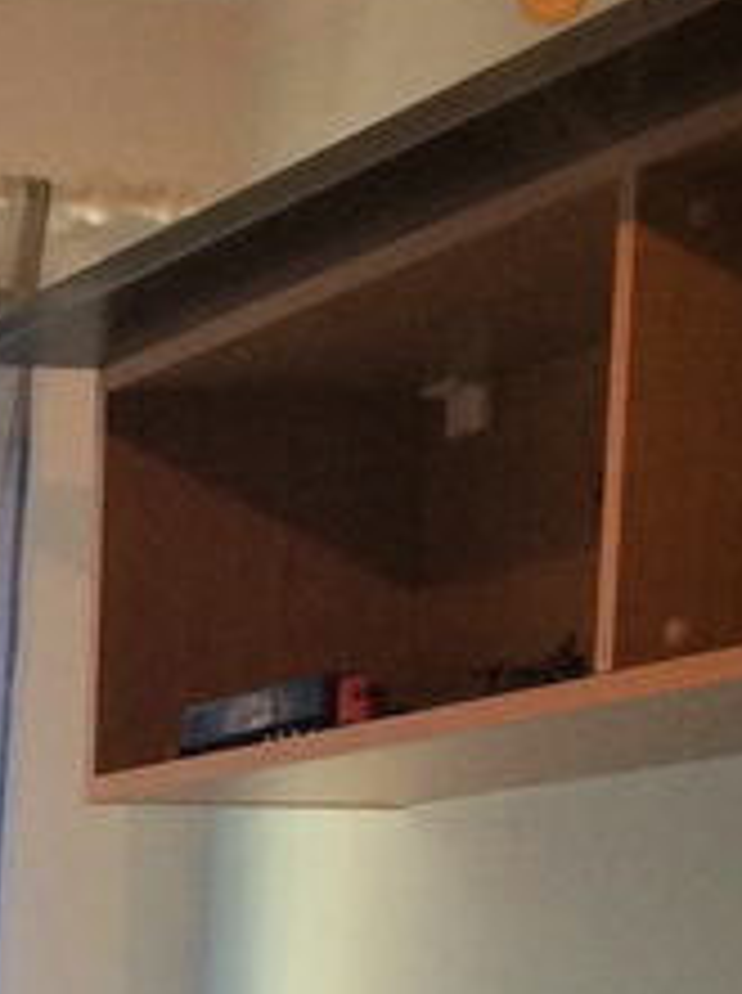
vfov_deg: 13.1
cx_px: -625
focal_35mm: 142
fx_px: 4070
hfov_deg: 9.8
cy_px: 1534
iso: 40
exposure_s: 1/33
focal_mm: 4.15
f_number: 2.2
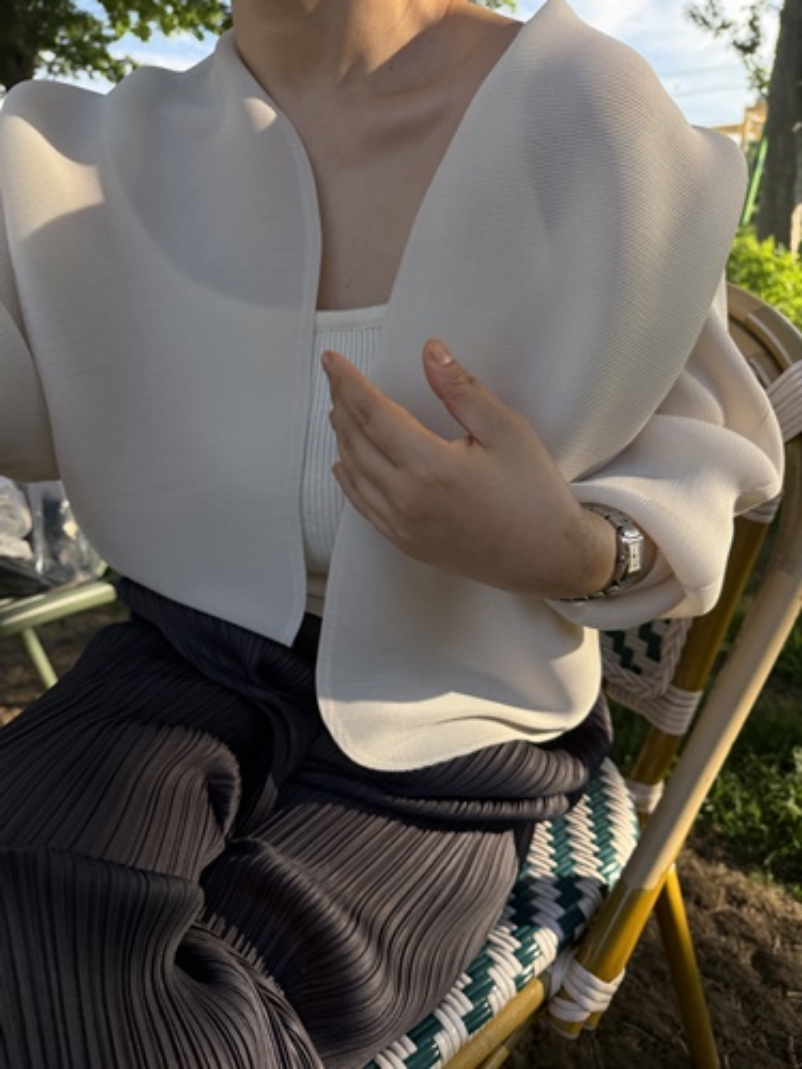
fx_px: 741
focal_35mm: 24
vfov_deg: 71.6
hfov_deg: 56.8
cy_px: 534
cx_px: 401
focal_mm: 6.76
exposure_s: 1/955
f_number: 1.78
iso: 80
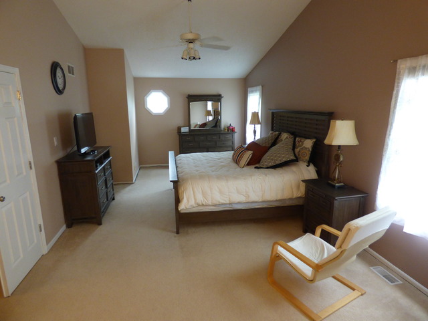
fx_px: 247
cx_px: 214
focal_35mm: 20
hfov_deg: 81.7
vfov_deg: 66.0
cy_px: 160
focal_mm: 3.58
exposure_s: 1/60
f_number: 2.8
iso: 320
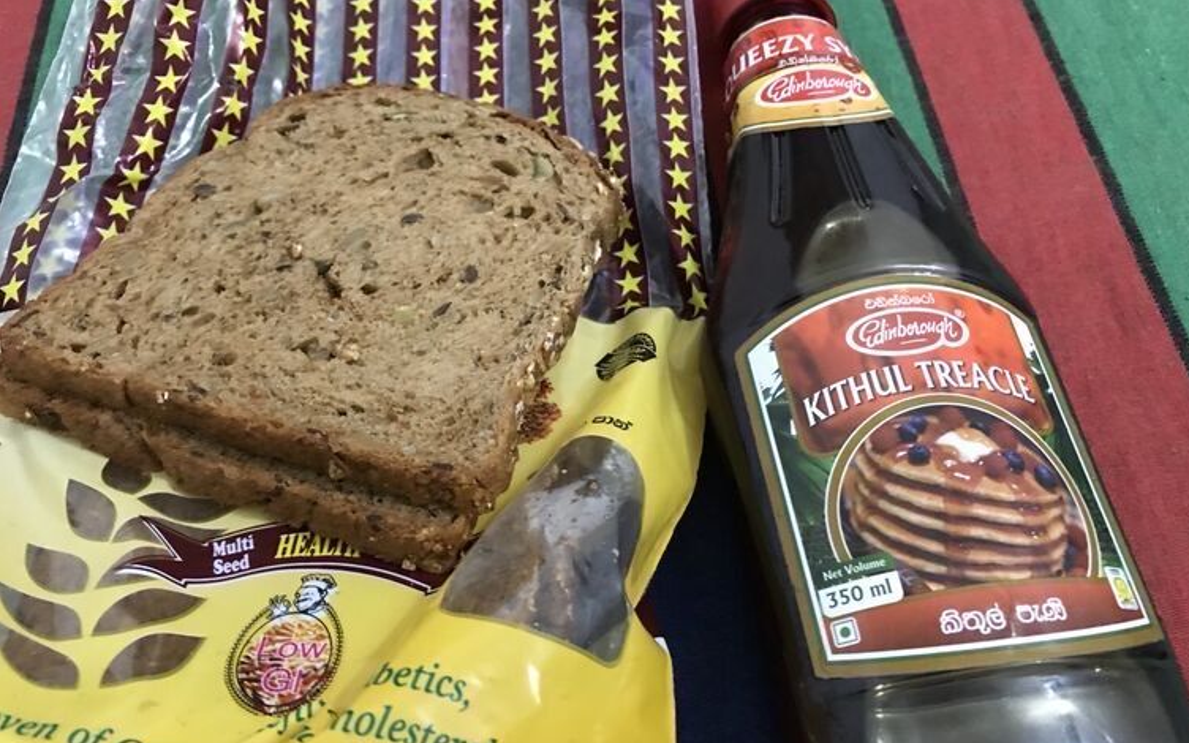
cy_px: 398
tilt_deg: -59.4
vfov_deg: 41.8
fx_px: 972
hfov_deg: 62.9
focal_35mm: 30
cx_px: 599
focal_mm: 3.99
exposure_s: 1/7
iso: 80
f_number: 1.8
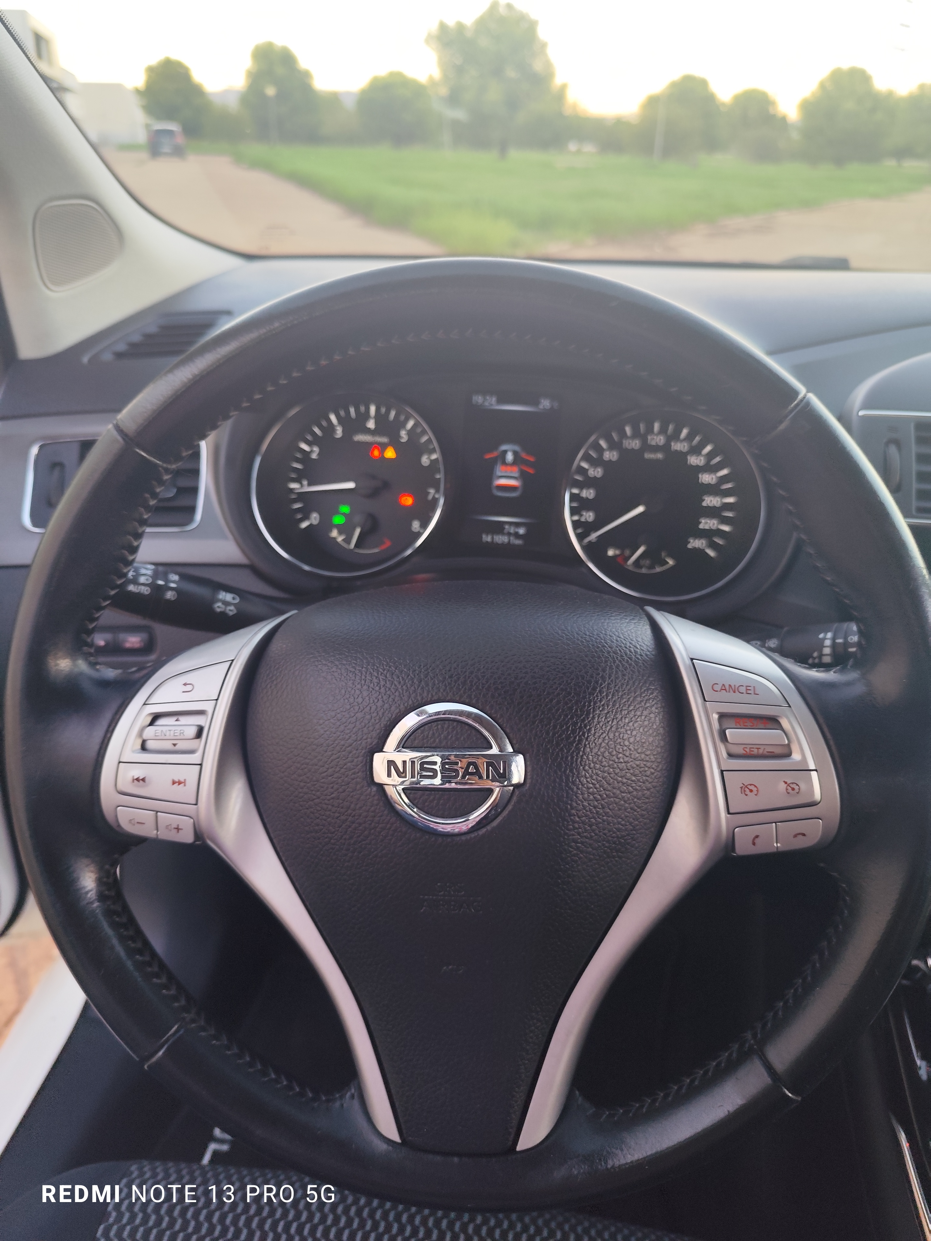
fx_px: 825
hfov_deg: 58.9
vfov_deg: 73.9
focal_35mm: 23
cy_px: 620
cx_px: 466
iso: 200
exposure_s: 1/50
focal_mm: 6.14
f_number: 1.65
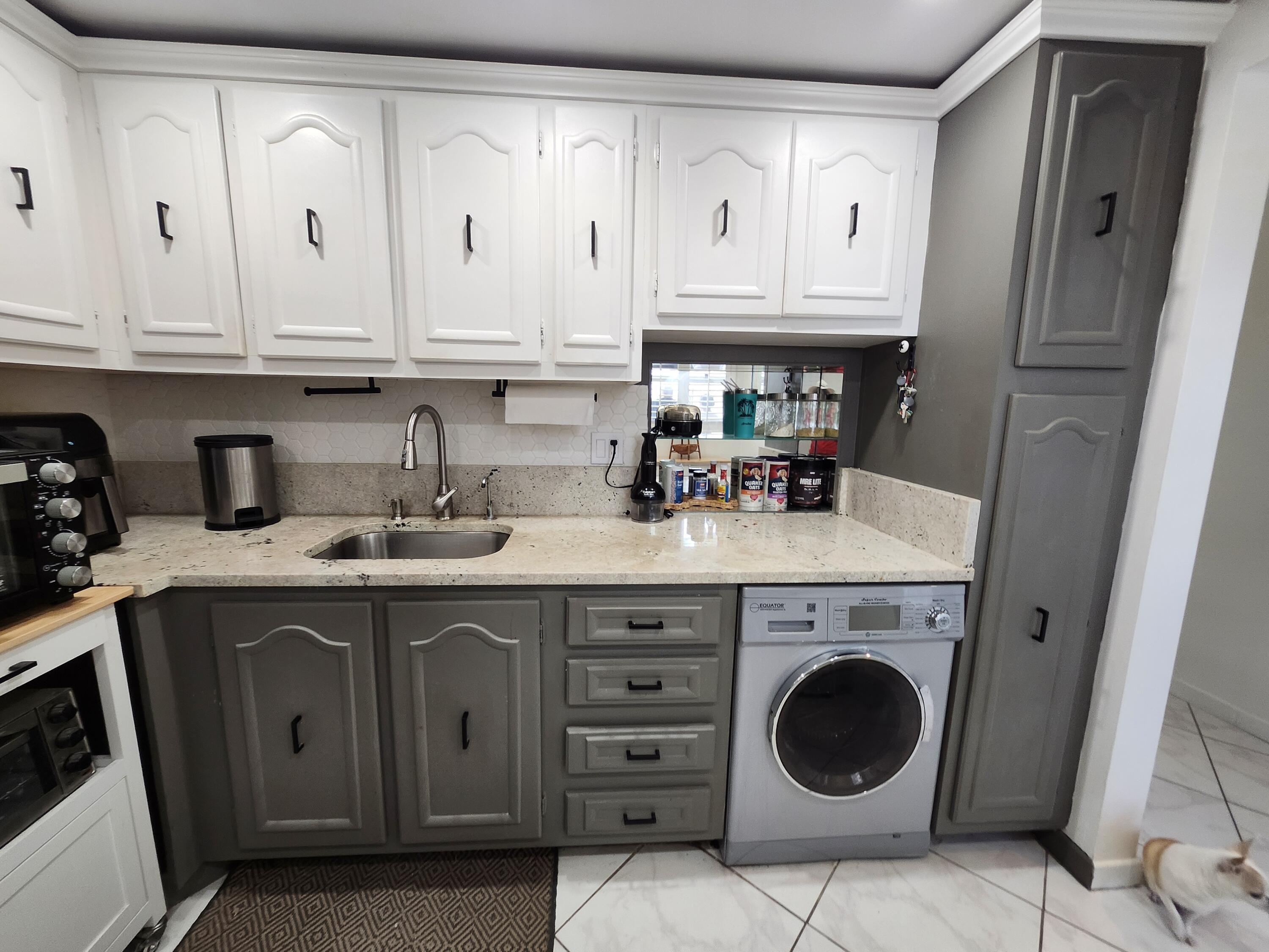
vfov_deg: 89.9
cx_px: 634
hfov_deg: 106.2
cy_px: 476
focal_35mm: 13
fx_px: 477
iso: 100
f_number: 2.2
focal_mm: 1.74
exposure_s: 1/60
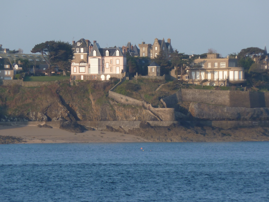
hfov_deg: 5.0
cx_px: 134
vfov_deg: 3.7
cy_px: 101
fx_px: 3101
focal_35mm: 399
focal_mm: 49.2
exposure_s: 1/200
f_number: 4.9
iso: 80
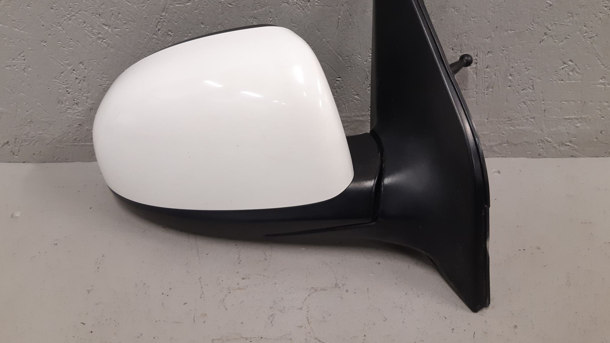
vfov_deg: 39.7
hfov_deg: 66.1
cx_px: 307
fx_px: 469
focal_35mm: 29
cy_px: 116
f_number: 1.7
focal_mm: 3.93
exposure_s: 1/50
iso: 100
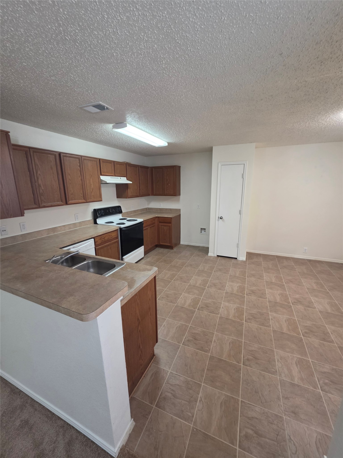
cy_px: 229
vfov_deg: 106.2
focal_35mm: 13
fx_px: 172
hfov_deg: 89.9
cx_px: 172
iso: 200
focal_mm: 2.2
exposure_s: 1/60
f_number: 1.9
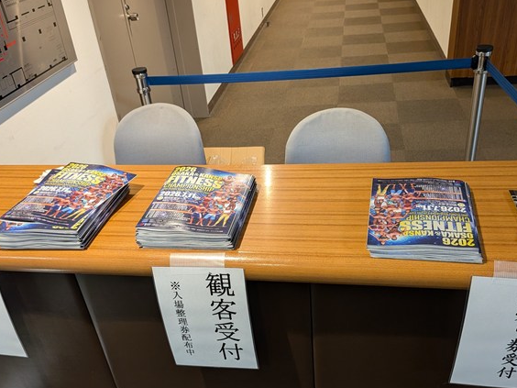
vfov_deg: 42.4
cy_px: 257
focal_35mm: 33
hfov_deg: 55.3
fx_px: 493
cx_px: 268
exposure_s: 1/60
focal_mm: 4.53
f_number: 1.7
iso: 167
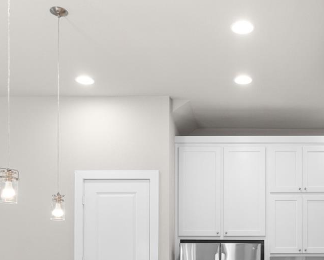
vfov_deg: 28.2
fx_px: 460
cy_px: 297
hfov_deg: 37.9
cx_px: 240
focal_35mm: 48
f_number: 7.1
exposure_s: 1/8
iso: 800
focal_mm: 16
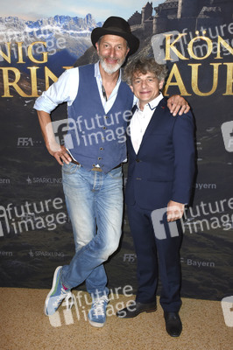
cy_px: 175
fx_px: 394
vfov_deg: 48.0
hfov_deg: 33.0
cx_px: 116
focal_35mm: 40
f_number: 5.6
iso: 800
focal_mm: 27
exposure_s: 1/125
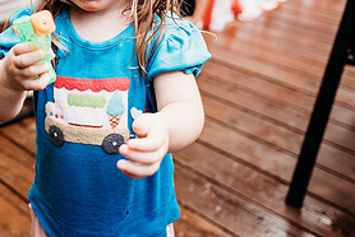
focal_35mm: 50
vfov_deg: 26.3
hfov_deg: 38.0
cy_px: 32
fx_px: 494
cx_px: 69
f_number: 2.5
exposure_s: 1/200
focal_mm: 24
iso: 400
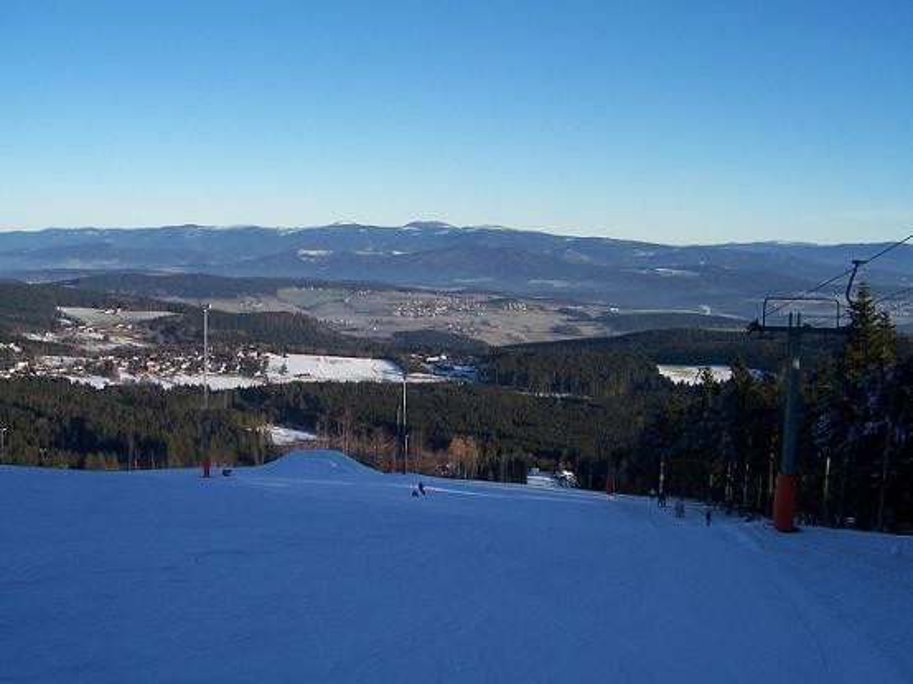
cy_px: 342
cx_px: 456
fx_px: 949
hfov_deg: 51.4
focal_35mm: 36
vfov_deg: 39.6
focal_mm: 6
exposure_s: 1/350
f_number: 4.8
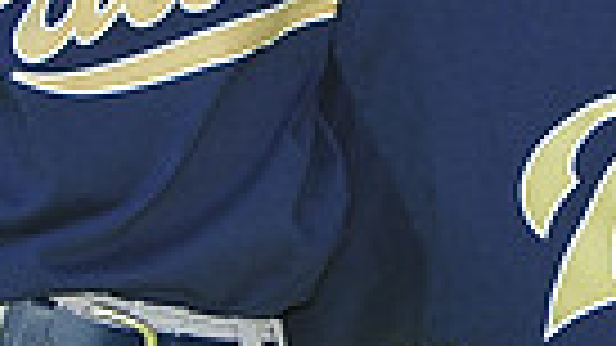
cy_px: -162
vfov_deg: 2.0
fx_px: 9749
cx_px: 805
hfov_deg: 3.6
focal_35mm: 597
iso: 200
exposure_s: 1/500
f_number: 4.5
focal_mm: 135
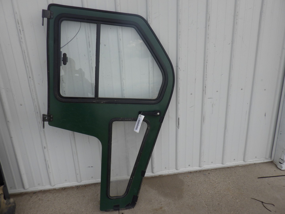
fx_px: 231
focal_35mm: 28
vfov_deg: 49.7
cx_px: 142
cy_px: 107
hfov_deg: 63.4
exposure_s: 1/250
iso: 125
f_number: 4.2
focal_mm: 5
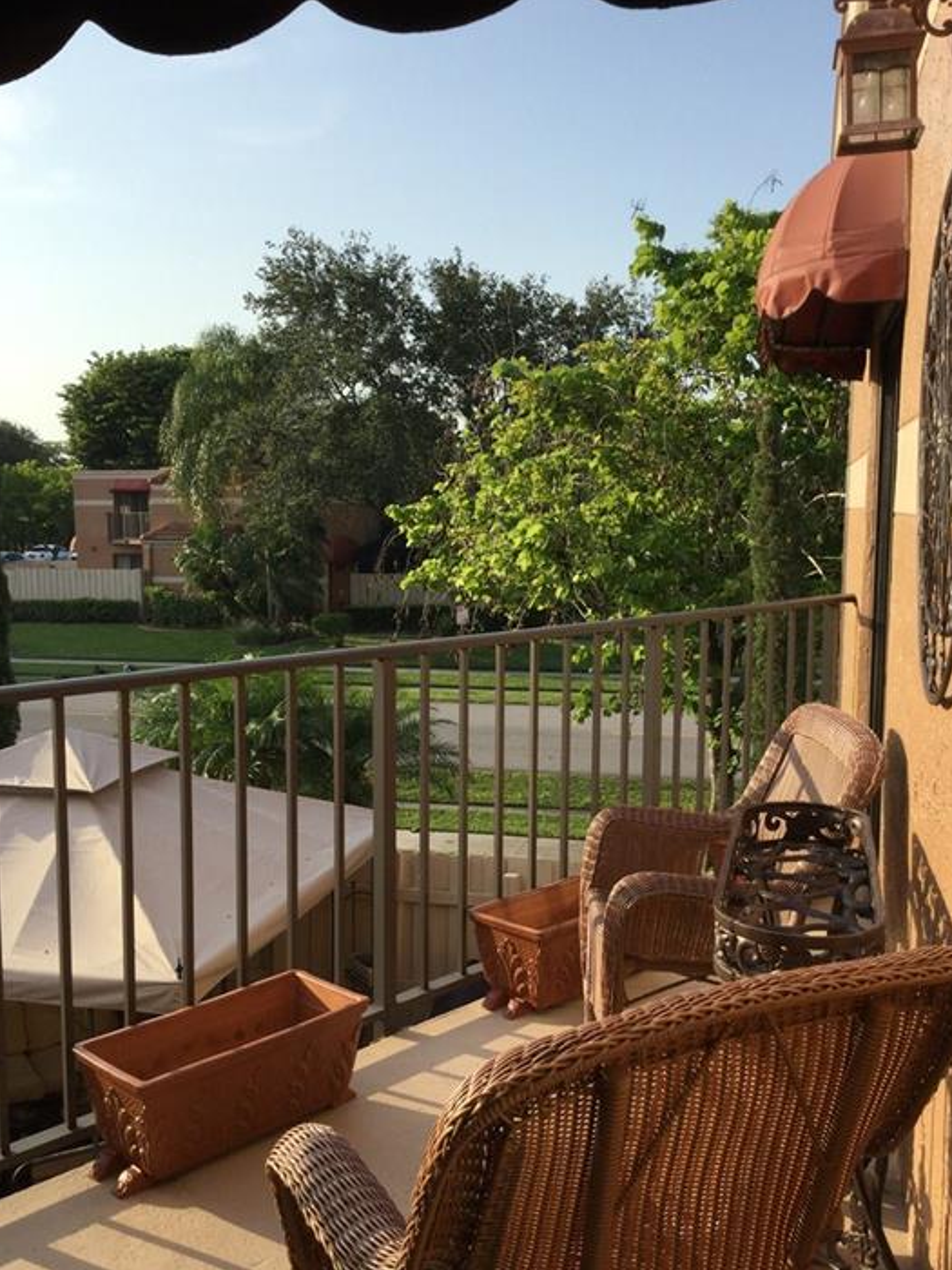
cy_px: 662
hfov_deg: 41.8
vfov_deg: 53.9
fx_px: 1247
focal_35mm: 34
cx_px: 493
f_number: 2.4
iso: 25
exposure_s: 1/886
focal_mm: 3.3
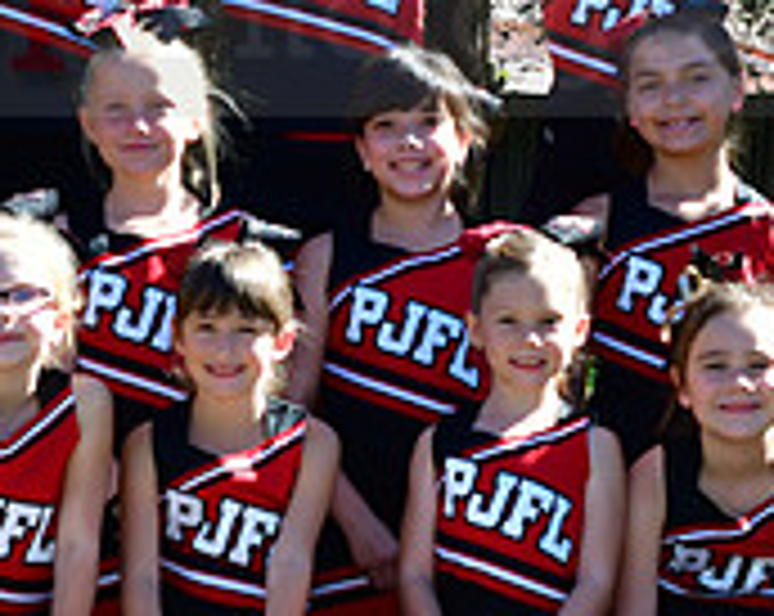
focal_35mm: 238
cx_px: 459
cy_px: -16
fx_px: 5443
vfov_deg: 6.5
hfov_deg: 8.1
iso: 400
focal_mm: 50
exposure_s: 1/640
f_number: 6.3
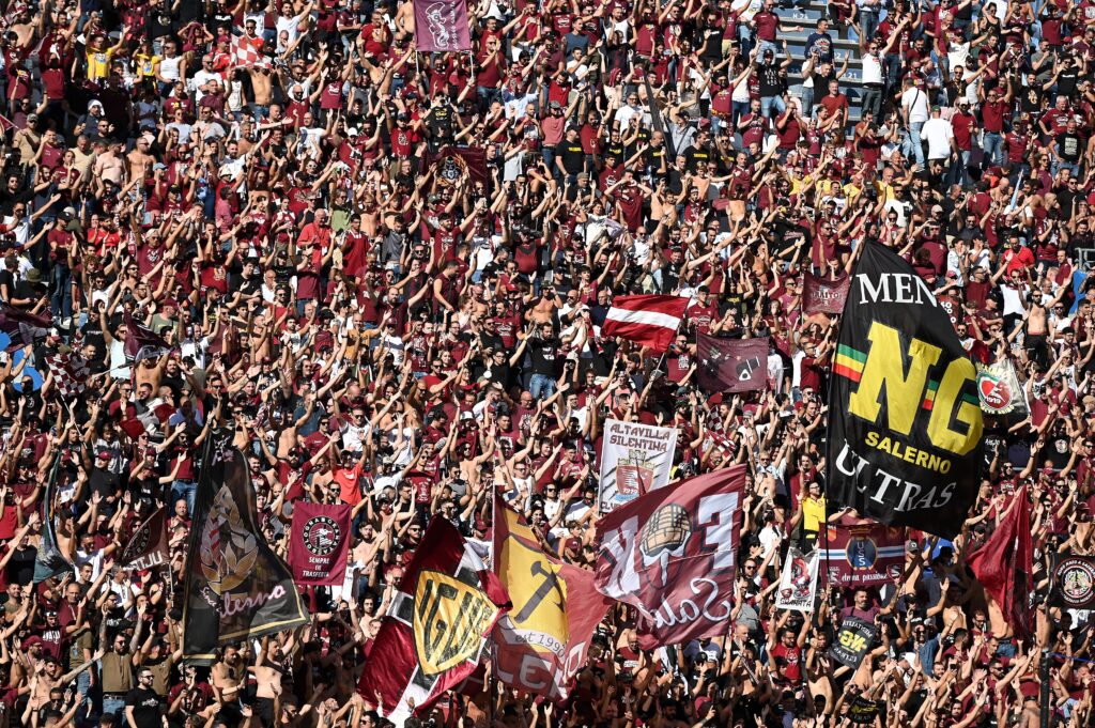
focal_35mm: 190
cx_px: 548
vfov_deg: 7.2
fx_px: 5774
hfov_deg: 10.8
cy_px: 364
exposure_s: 1/2500
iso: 200
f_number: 4.5
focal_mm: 190
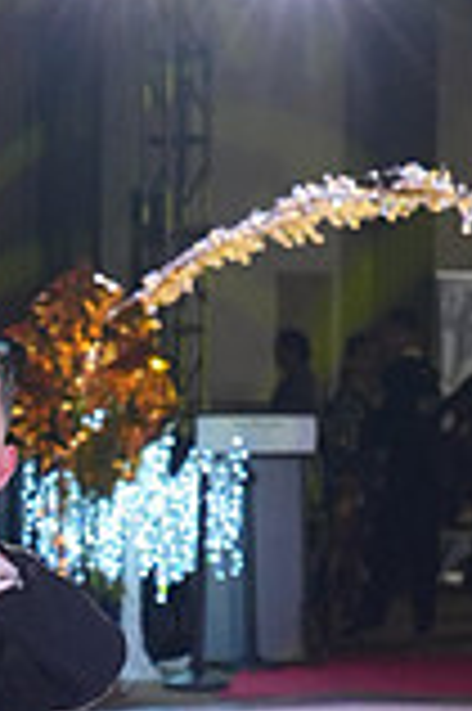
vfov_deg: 7.4
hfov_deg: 4.9
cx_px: -169
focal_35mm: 276
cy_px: 922
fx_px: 5440
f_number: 4
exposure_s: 1/400
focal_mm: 50
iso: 1250
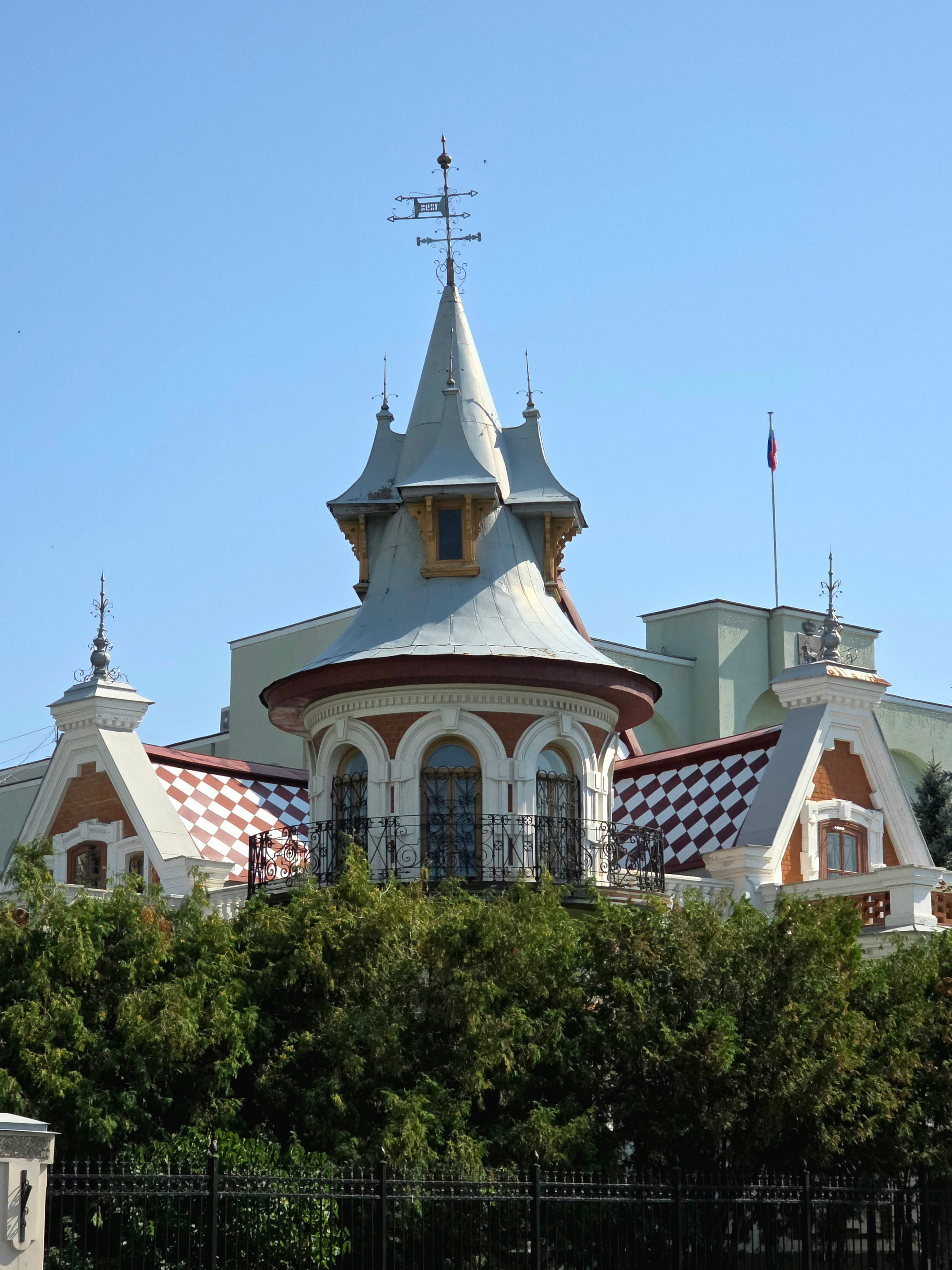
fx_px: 2530
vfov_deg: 28.2
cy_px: 635
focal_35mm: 69
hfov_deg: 21.3
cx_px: 476
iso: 50
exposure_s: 1/2500
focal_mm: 7.9
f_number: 2.4
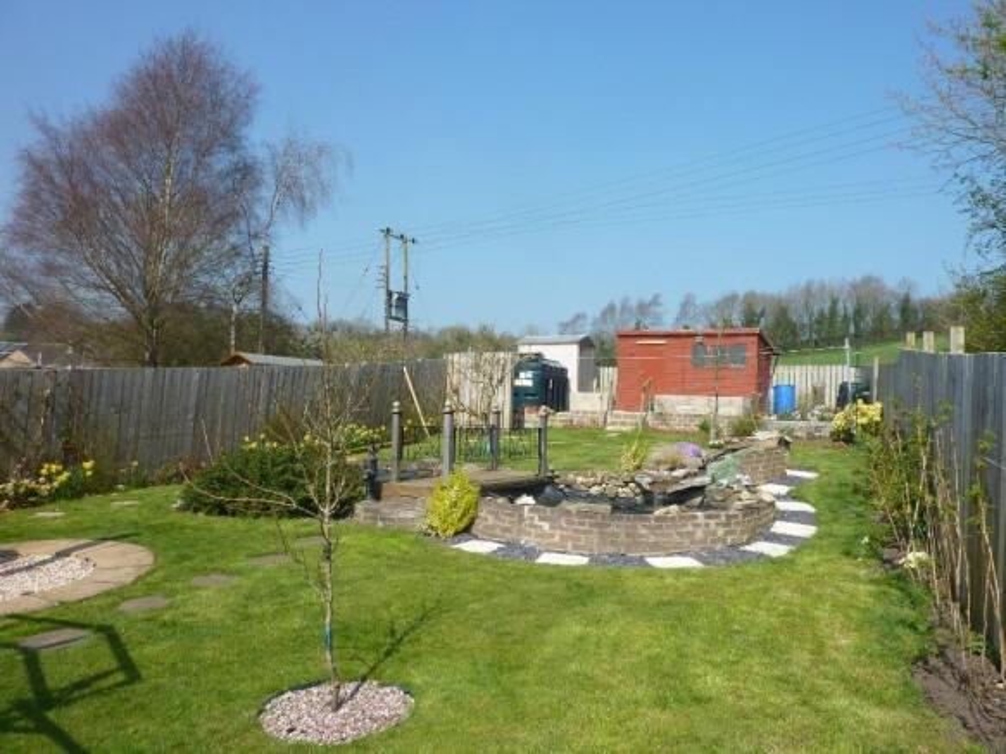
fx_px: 726
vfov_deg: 54.9
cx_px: 503
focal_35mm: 25
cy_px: 377
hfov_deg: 69.4
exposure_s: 1/400
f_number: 4.5
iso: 80
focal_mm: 4.1
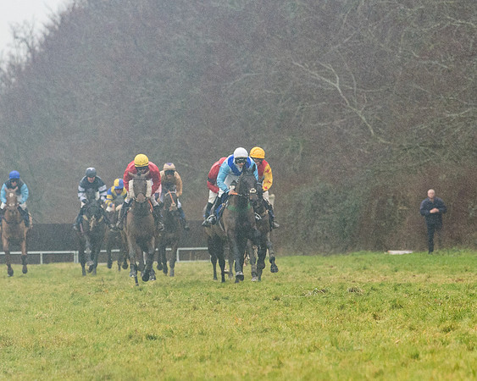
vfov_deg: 4.0
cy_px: 171
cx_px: 244
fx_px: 5404
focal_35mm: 383
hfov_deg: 5.1
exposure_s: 1/1000
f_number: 4.5
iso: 1000
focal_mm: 170
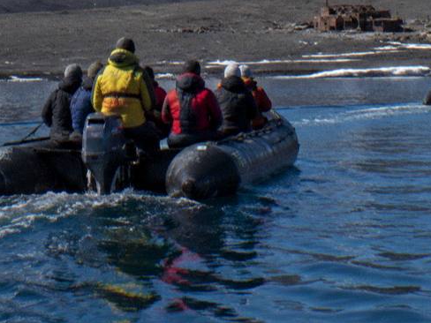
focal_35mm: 138
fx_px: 1718
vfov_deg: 10.7
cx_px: 327
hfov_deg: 14.2
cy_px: 53
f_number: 9
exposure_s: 1/320
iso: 400
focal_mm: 70
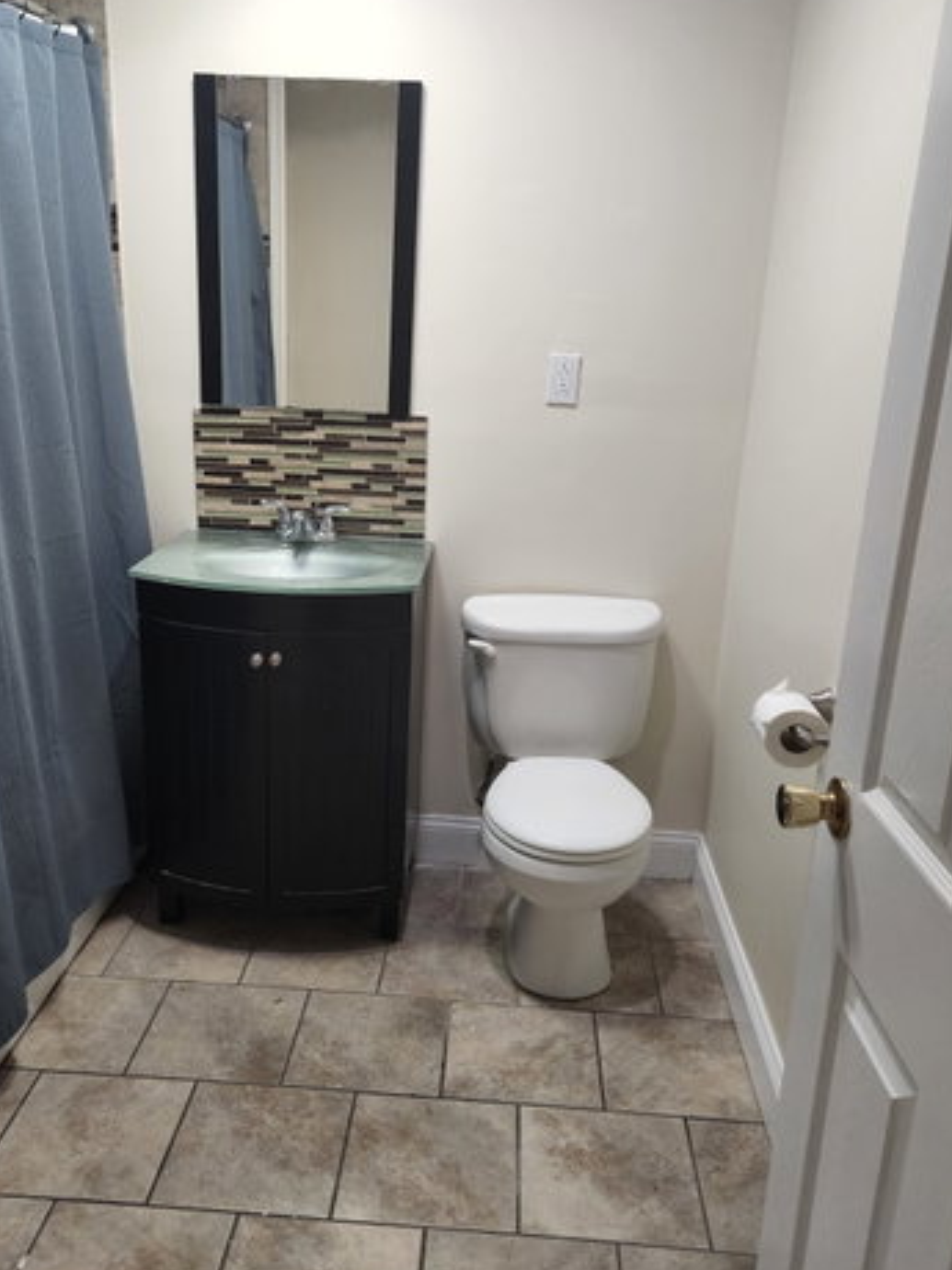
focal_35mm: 30
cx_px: 414
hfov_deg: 46.7
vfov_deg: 60.0
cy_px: 654
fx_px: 1100
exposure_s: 1/120
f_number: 1.8
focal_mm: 5.4
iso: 250
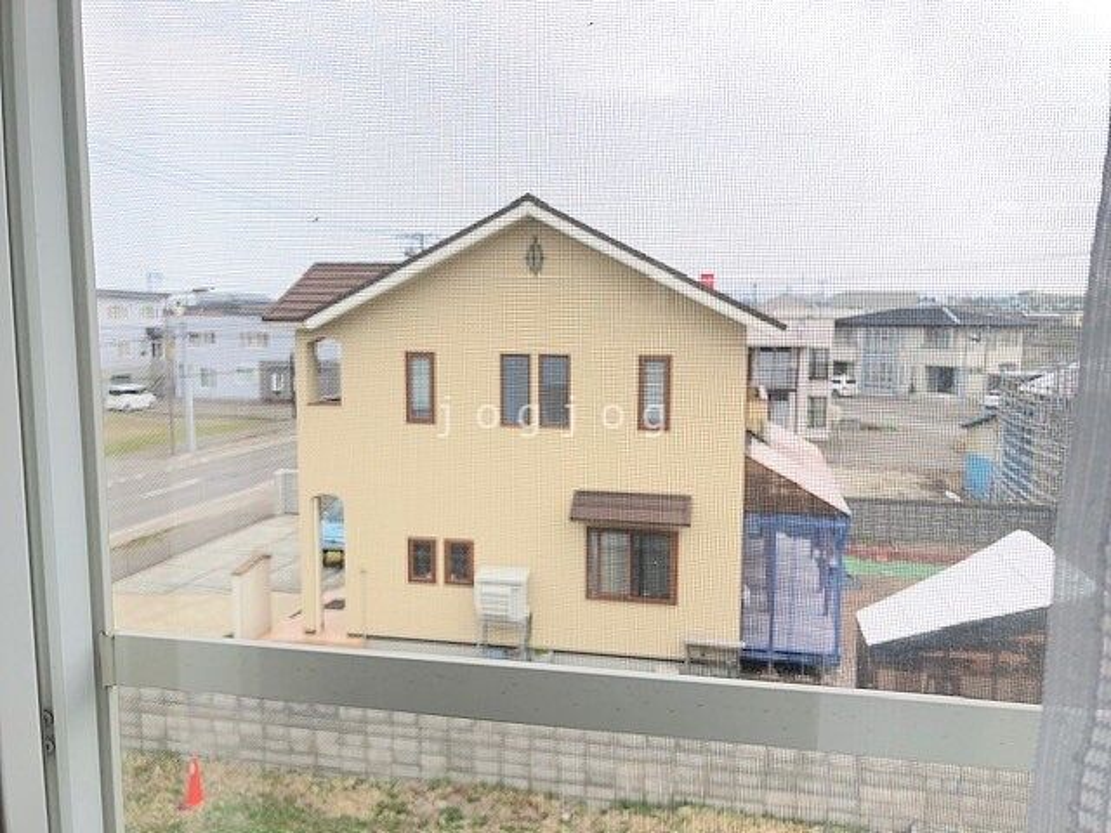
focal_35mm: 28
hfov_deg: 63.4
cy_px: 416
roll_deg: -0.8
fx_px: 899
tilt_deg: -8.7
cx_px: 556
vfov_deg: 49.7
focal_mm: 3.99
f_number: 1.8
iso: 20
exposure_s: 1/500
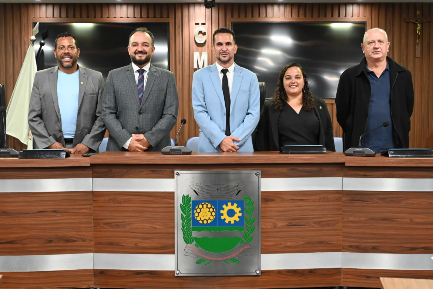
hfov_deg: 42.7
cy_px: 144
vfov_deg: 29.2
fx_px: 553
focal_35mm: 46
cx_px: 216
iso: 3200
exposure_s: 1/100
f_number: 4
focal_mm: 46
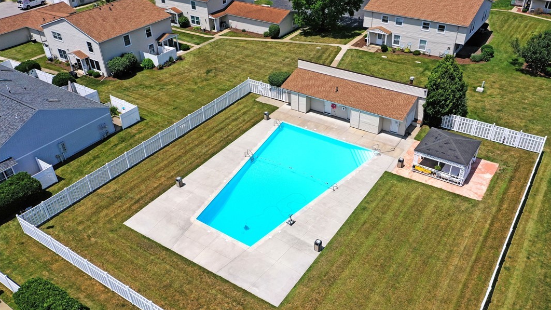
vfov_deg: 38.9
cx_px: 281
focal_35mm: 30
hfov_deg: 64.3
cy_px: 167
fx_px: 438
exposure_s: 1/800
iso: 100
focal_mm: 10.26
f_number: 7.1
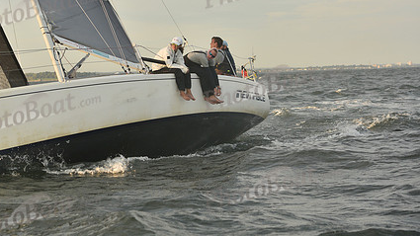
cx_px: 153
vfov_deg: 12.1
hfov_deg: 21.3
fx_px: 1114
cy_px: 48
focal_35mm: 100
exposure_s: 1/640
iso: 250
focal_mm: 70
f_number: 4.5
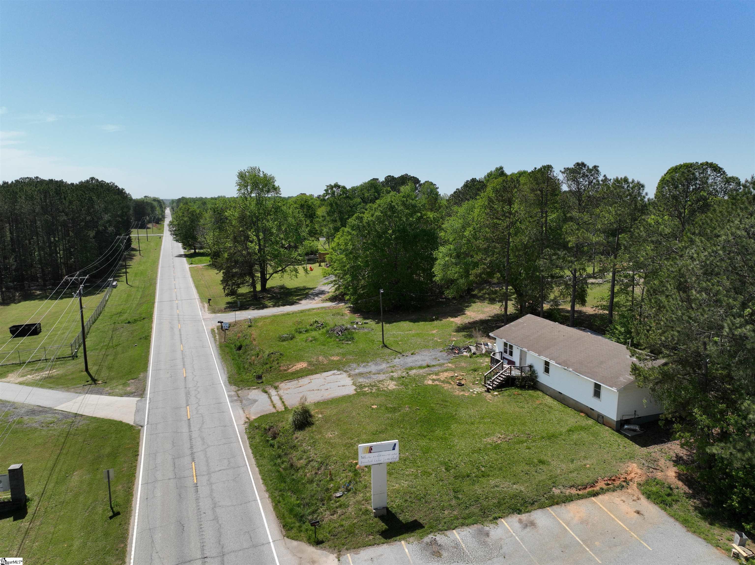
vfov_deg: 56.8
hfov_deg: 71.6
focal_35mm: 24
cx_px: 378
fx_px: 523
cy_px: 282
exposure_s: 1/320
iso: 100
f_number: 2.8
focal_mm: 12.29
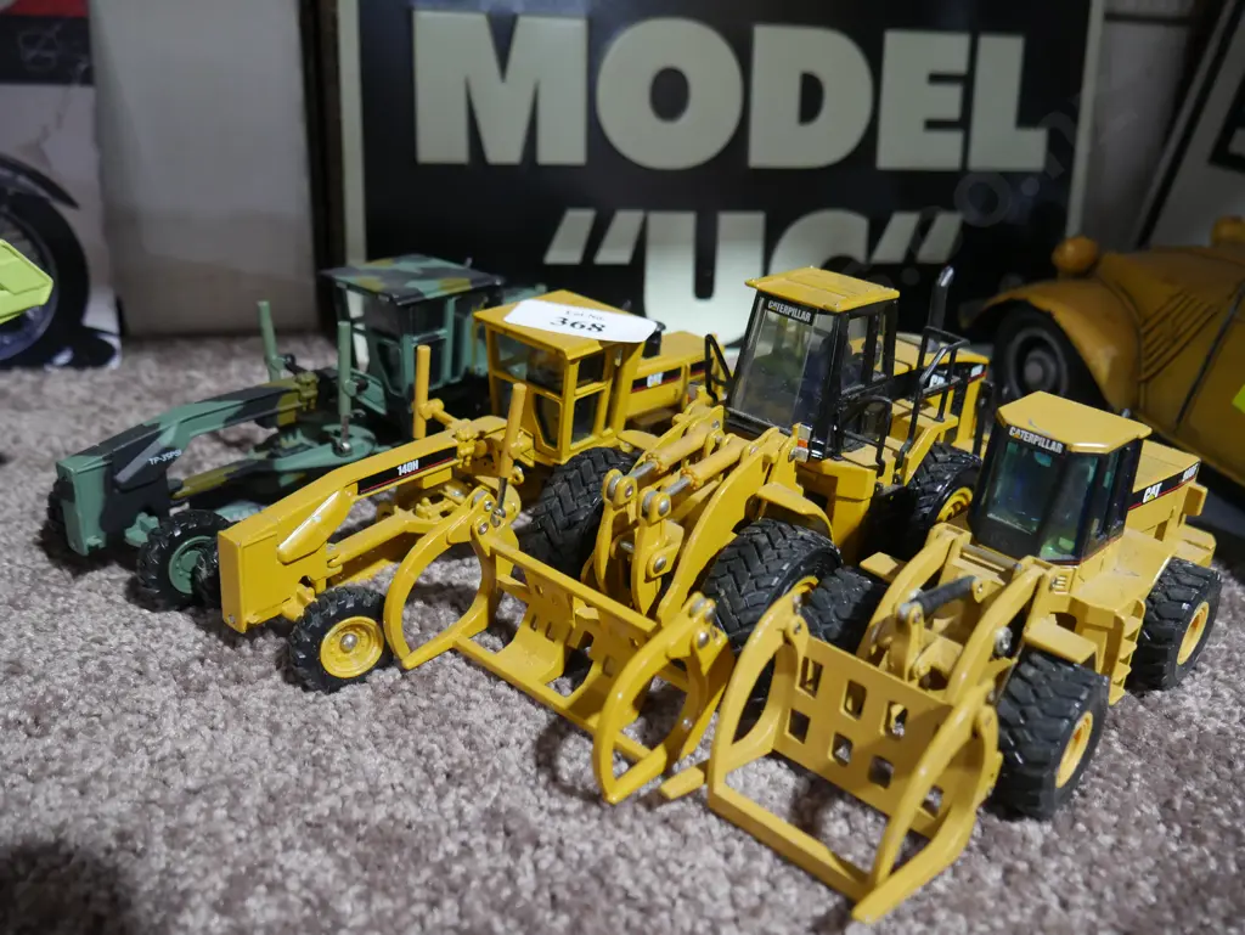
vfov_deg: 46.8
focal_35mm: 30
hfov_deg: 59.9
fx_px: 1079
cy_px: 468
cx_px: 622
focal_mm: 15
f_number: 3.6
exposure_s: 1/60
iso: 640
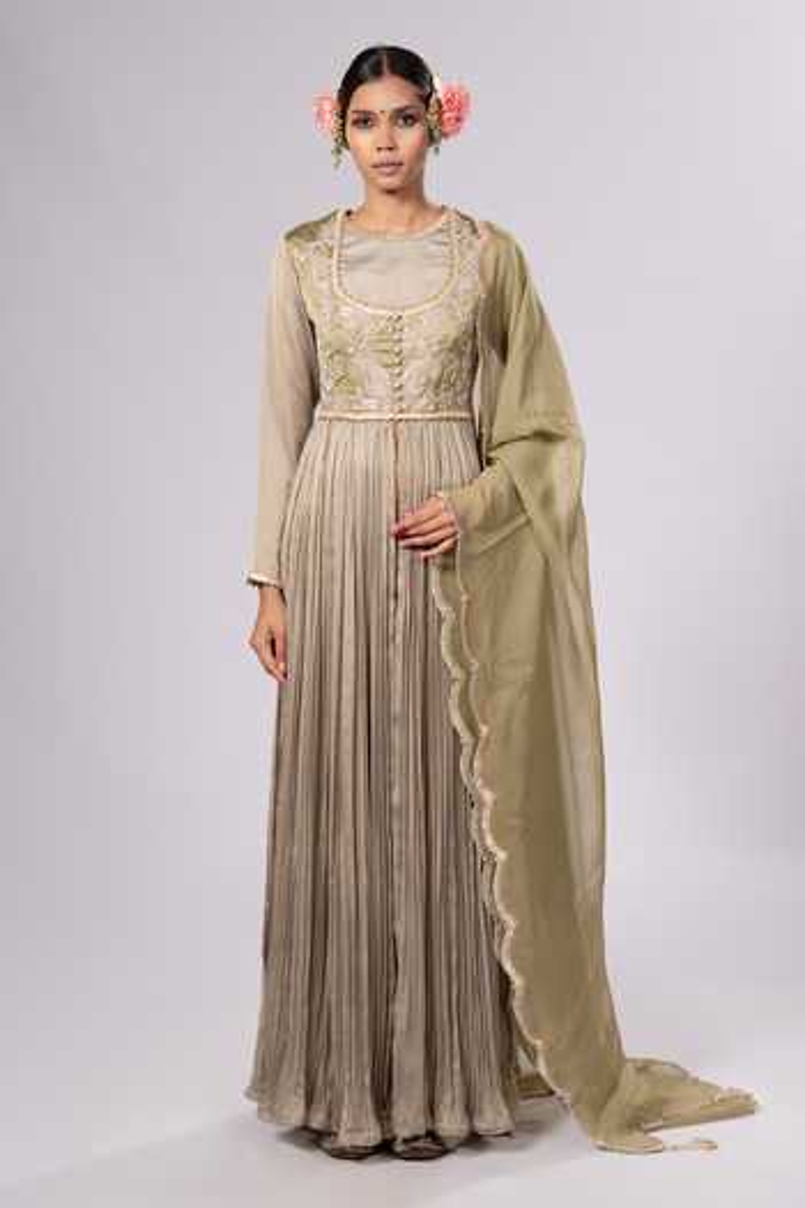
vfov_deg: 28.8
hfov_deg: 19.5
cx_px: 402
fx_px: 2348
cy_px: 604
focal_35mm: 70
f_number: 7.1
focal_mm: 47
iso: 160
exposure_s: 1/160
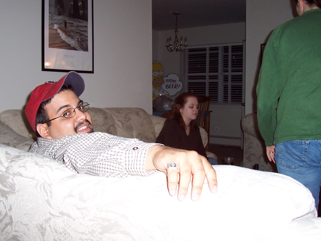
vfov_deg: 33.6
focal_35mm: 43
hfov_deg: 43.8
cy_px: 124
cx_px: 143
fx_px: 399
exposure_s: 1/60
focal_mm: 5.6
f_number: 2.8
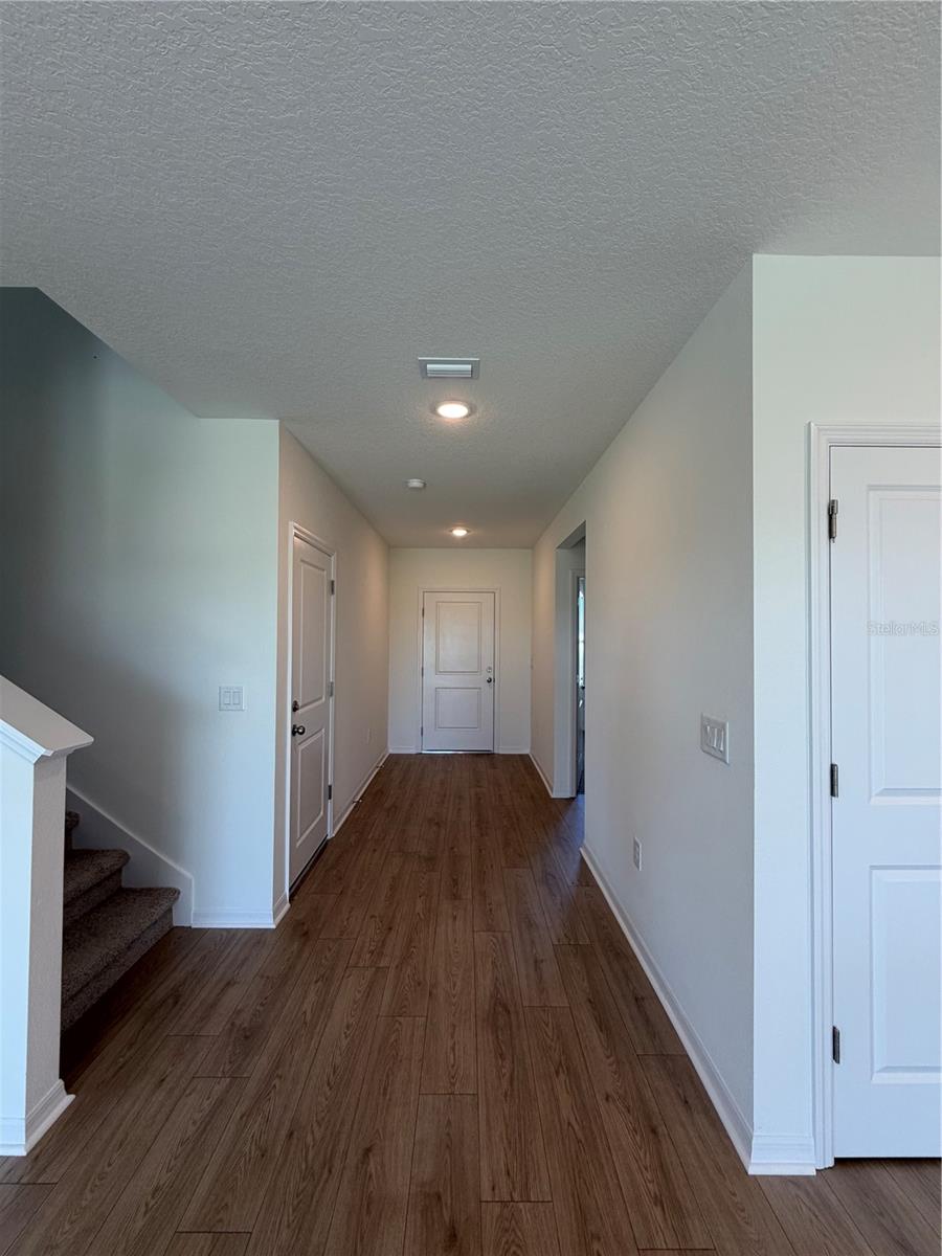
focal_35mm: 14
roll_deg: -0.3
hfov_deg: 85.7
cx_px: 471
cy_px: 628
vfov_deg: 102.1
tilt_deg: +1.2
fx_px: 508
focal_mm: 2.22
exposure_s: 1/120
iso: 100
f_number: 2.2
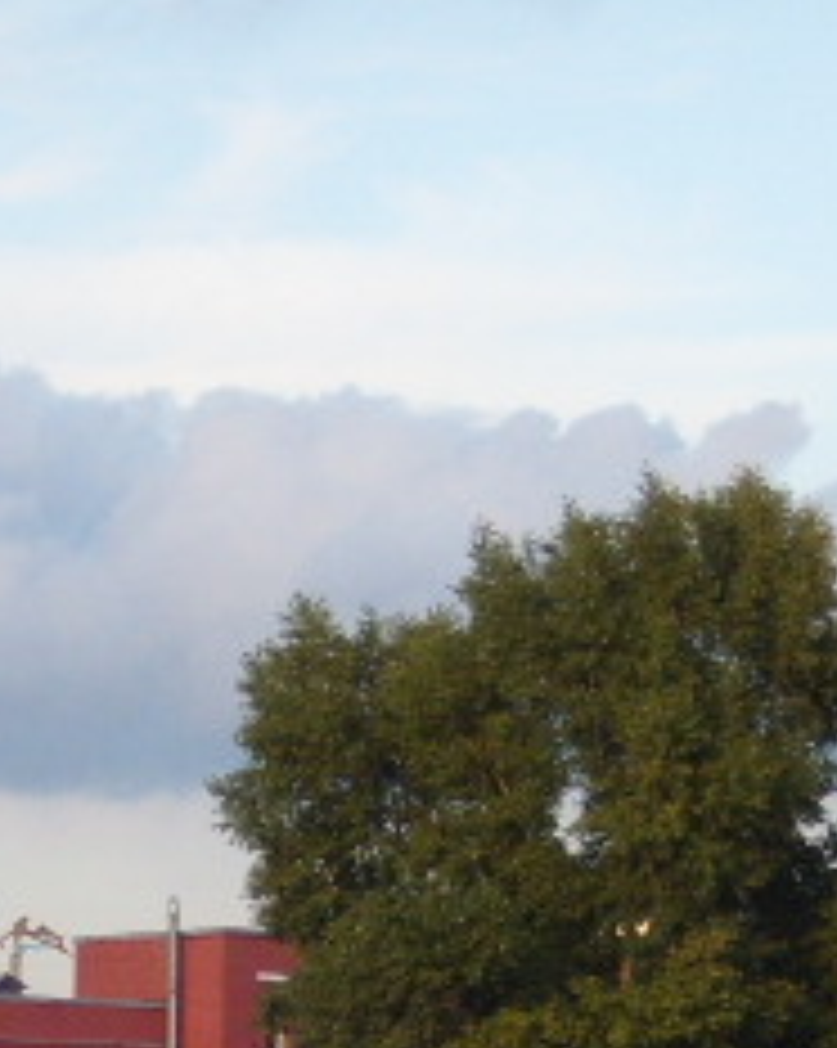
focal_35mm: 309
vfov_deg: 6.2
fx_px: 9581
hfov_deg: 5.0
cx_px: 68
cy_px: 1246
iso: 80
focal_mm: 15
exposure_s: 1/250
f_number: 4.1
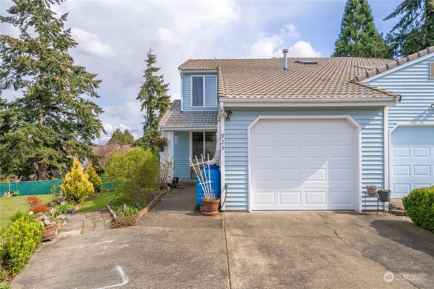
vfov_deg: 53.1
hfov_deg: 73.7
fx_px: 289
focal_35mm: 24
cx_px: 217
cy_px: 144
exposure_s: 1/250
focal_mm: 24
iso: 125
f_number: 7.1
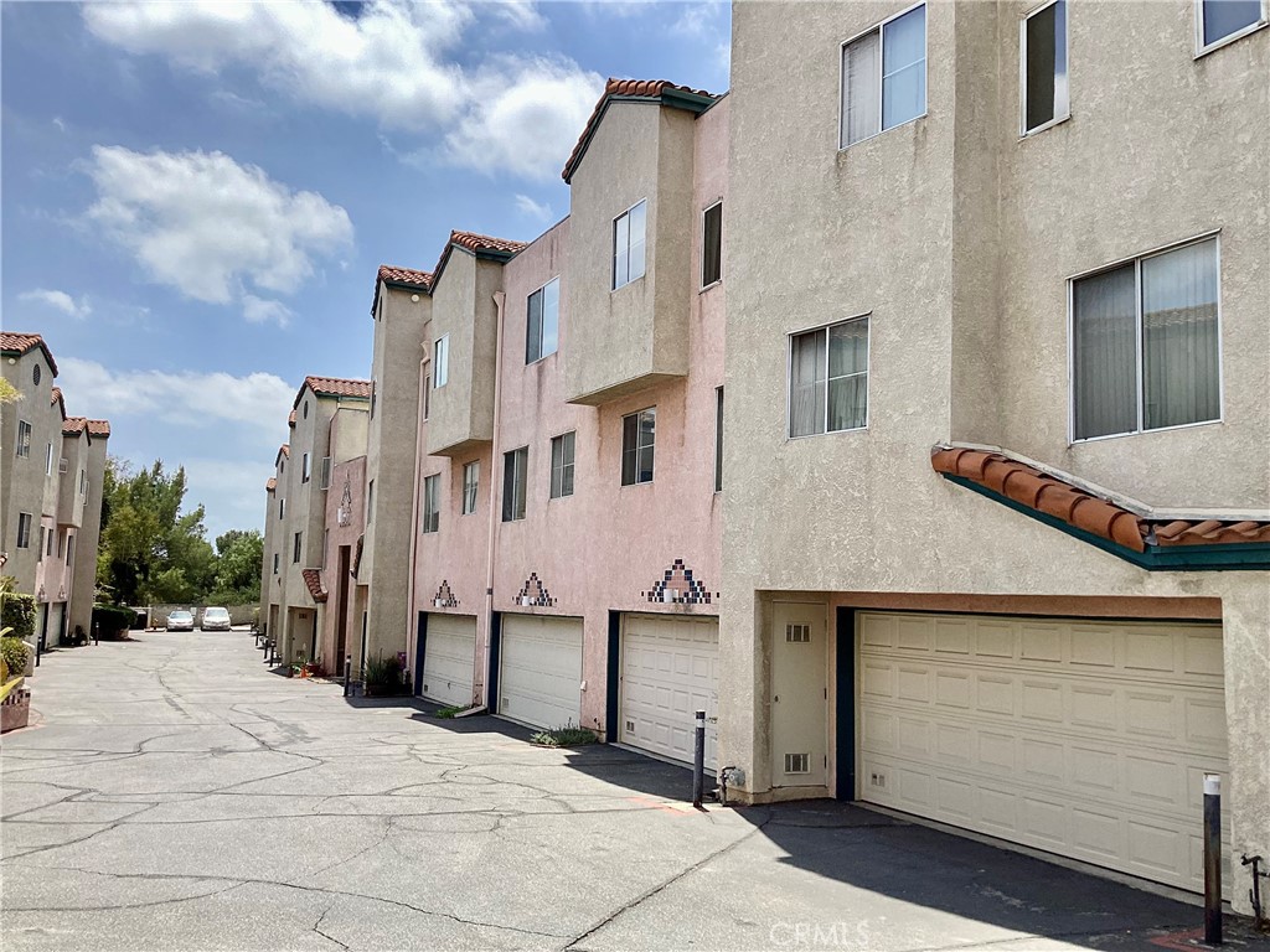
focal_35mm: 31
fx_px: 1137
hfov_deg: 58.4
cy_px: 476
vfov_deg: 45.4
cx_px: 635
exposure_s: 1/1567
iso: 25
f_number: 2.4
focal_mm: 3.3
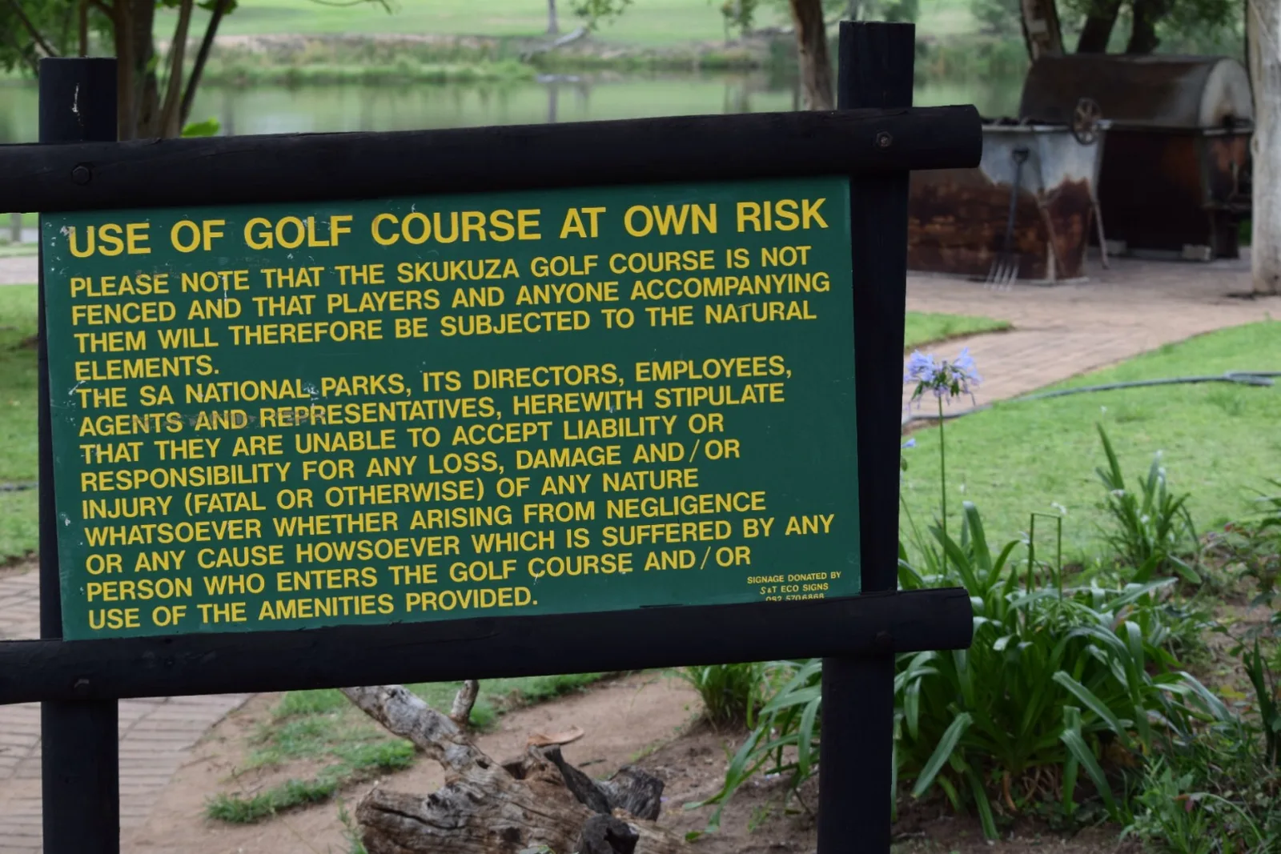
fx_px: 2936
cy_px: 427
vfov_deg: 16.6
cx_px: 640
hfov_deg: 24.6
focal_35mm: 82
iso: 360
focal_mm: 55
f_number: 8
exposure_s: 1/250
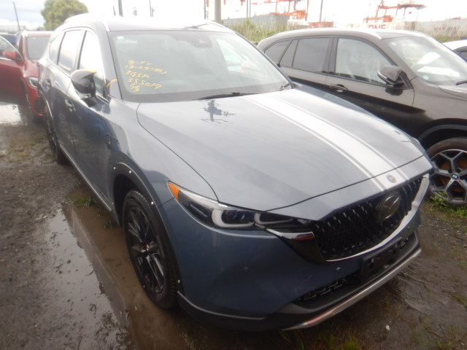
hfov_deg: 71.6
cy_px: 175
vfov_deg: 56.8
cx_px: 234
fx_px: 324
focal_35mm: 24
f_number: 2.8
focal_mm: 4.3
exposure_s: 1/125
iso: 125
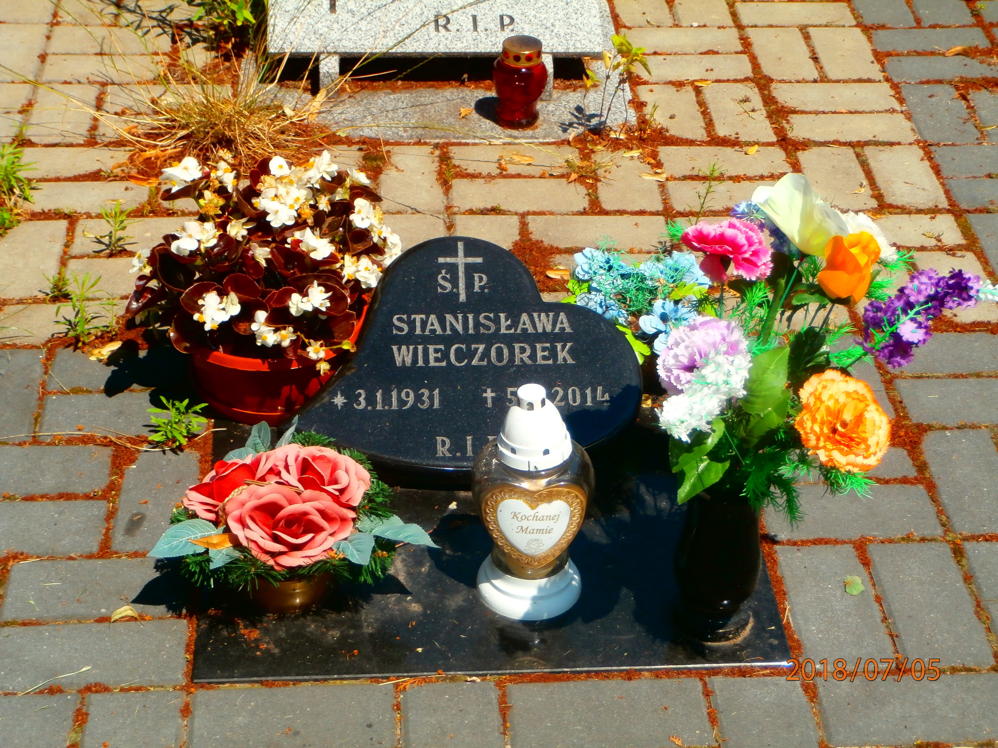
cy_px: 374
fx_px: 1960
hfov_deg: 28.6
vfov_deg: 21.6
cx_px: 499
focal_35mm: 68
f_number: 4.7
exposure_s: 1/640
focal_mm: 12.1
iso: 100
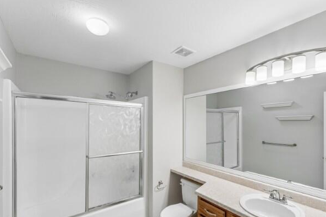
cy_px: 123
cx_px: 178
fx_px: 154
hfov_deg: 93.0
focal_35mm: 17
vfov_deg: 70.1
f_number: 13
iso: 400
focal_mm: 14
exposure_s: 1/20
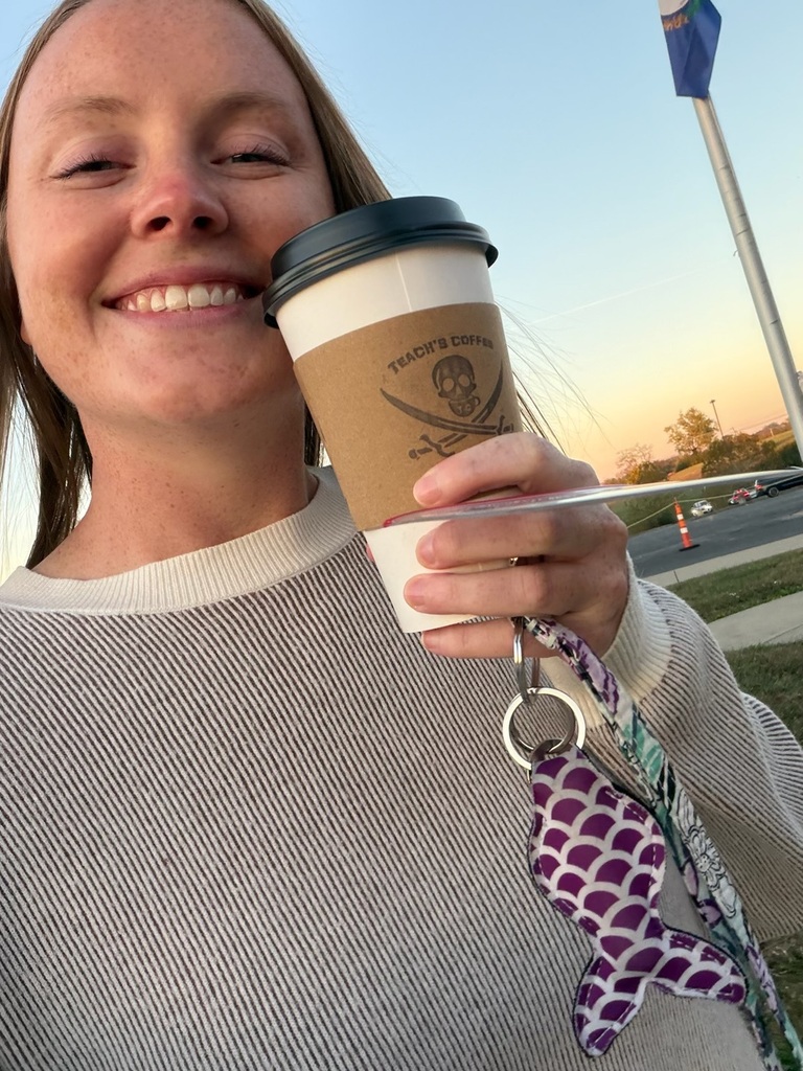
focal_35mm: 30
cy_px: 536
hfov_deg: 46.8
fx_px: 928
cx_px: 402
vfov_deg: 60.0
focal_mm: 2.71
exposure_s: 1/121
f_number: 1.9
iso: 64
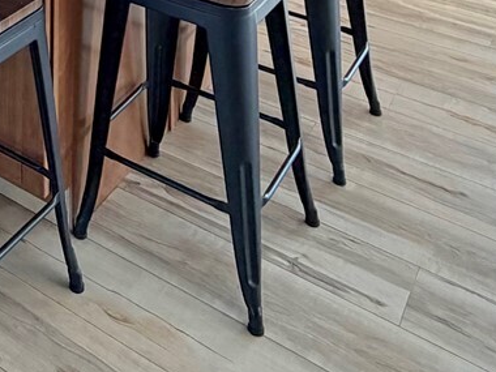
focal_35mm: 59
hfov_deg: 28.1
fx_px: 845
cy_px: -376
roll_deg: +0.2
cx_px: -114
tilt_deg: -1.4
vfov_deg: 17.5
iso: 250
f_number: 2.2
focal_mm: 2.22
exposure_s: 1/120
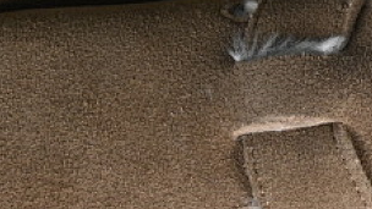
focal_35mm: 279
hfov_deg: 7.7
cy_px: 44
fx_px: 2752
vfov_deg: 4.4
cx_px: 305
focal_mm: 50
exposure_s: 1/60
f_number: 6.3
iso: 160
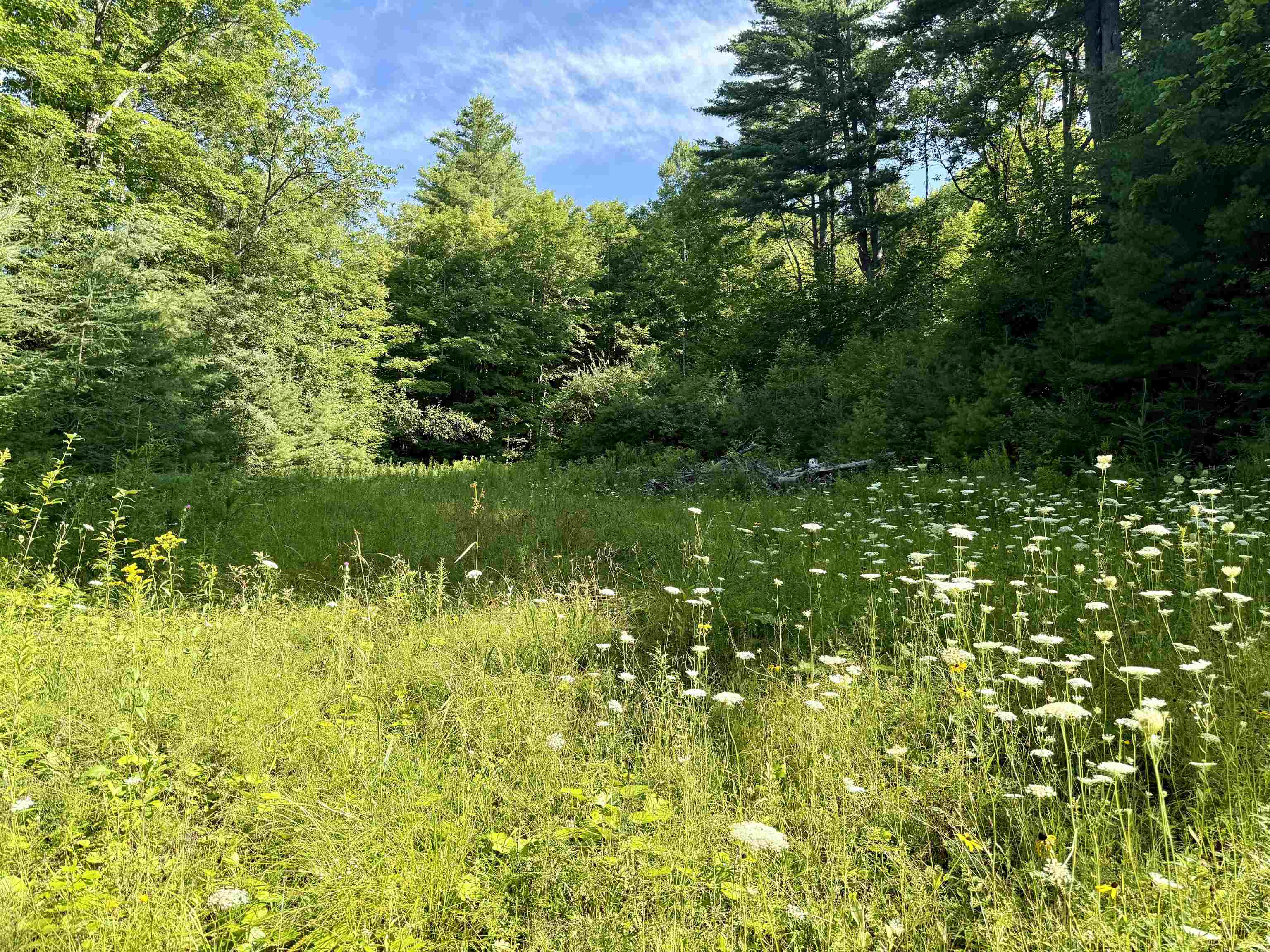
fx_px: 881
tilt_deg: +2.6
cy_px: 476
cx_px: 635
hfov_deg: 71.6
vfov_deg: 56.8
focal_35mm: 24
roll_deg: -2.6
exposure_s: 1/1314
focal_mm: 6.76
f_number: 1.78
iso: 100
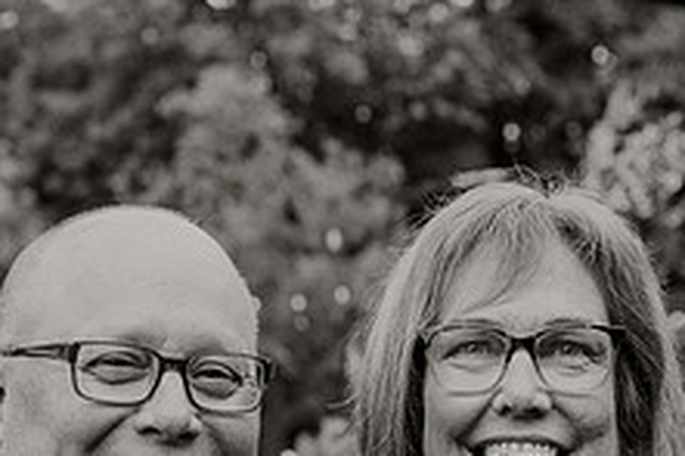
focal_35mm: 116
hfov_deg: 17.6
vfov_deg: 11.4
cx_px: 468
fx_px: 2206
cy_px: 640
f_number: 3.5
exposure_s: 1/400
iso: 200
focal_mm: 39
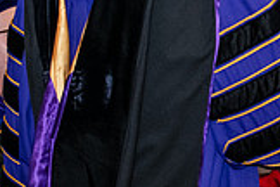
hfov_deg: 8.1
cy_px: -81
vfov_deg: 5.5
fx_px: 1944
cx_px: 437
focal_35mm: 250
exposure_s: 1/200
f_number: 5
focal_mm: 70
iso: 2500
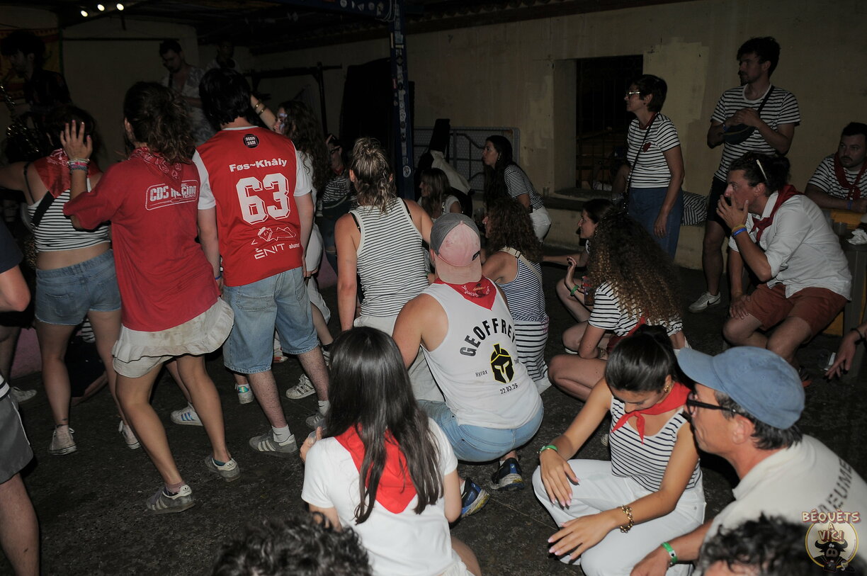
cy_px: 288
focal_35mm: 27
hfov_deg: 67.4
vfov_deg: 47.8
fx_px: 649
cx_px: 434
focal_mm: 18
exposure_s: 1/60
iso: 200
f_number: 3.5
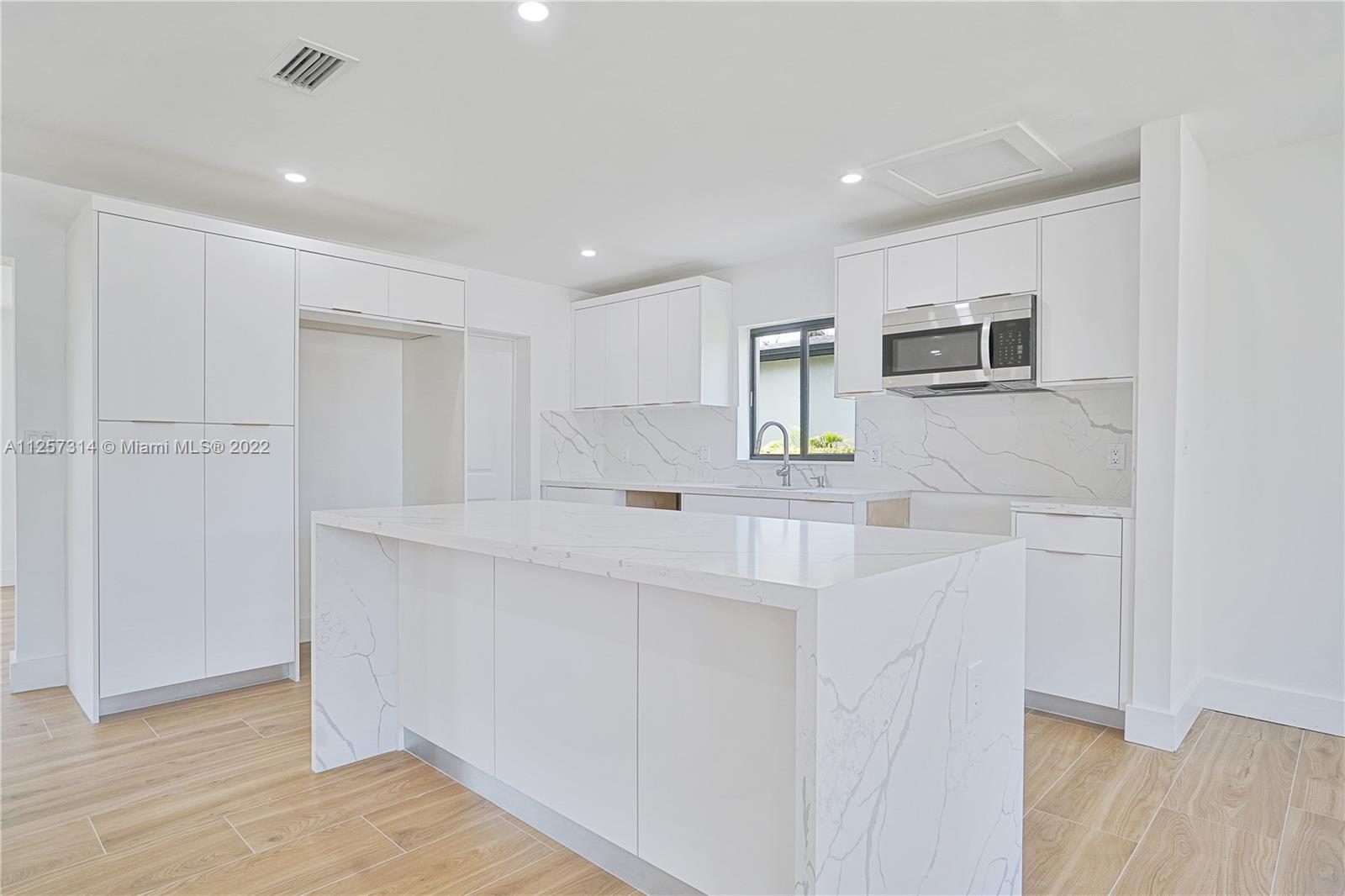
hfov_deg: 90.0
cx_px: 672
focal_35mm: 18
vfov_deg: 67.4
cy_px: 448
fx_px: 672
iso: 250
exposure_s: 1/13
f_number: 10
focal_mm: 12
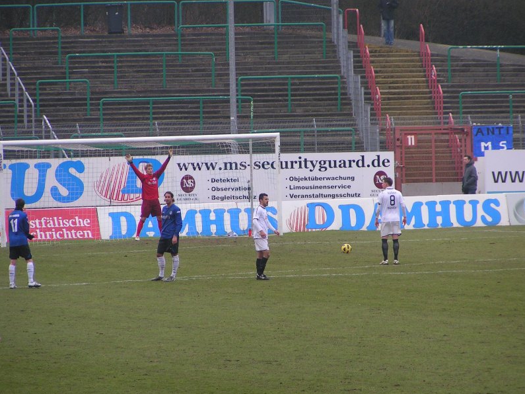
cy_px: 198
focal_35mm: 313
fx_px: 4746
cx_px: 263
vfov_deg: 4.7
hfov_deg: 6.3
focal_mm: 47.6
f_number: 3.5
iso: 80
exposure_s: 1/320
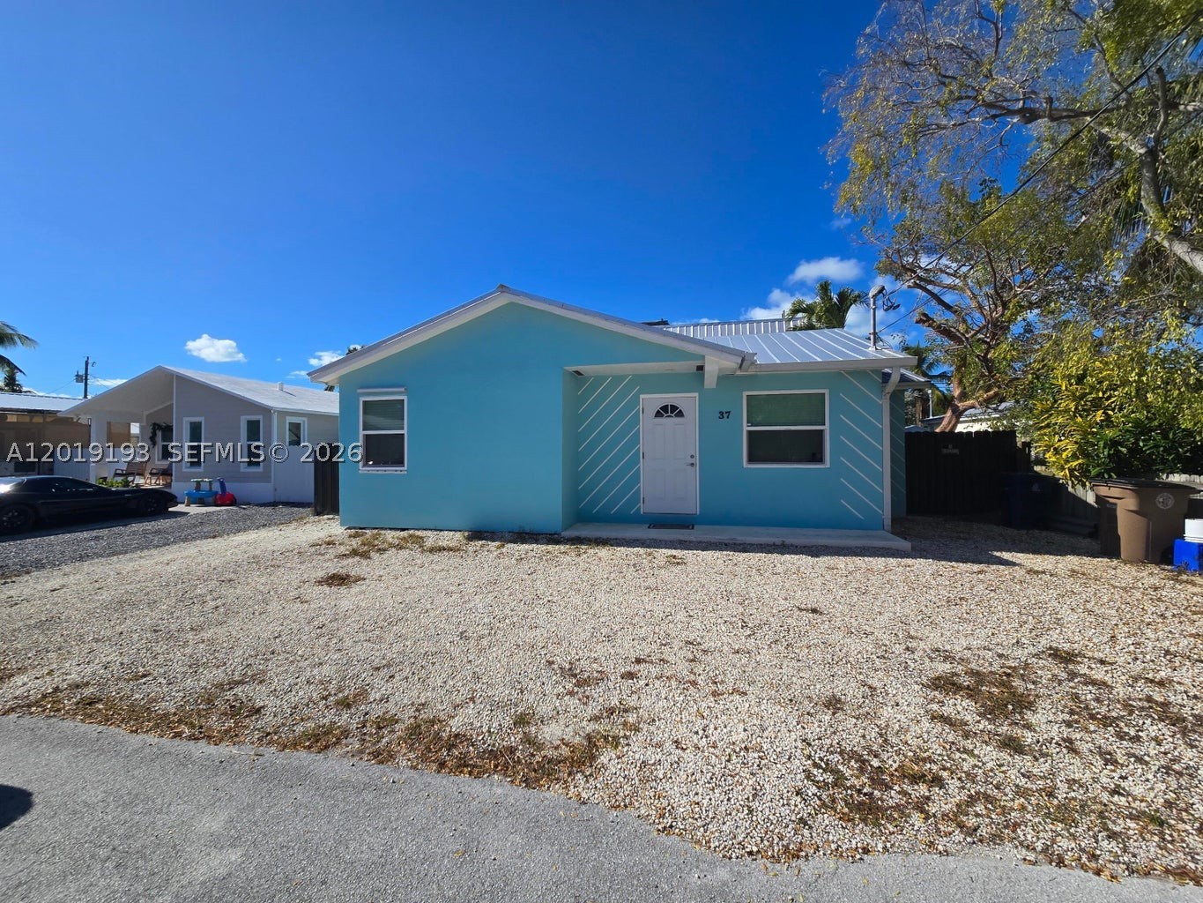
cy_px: 452
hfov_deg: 106.2
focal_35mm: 13
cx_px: 602
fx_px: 452
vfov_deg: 89.9
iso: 50
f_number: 2.2
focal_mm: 2.2
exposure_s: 1/3637
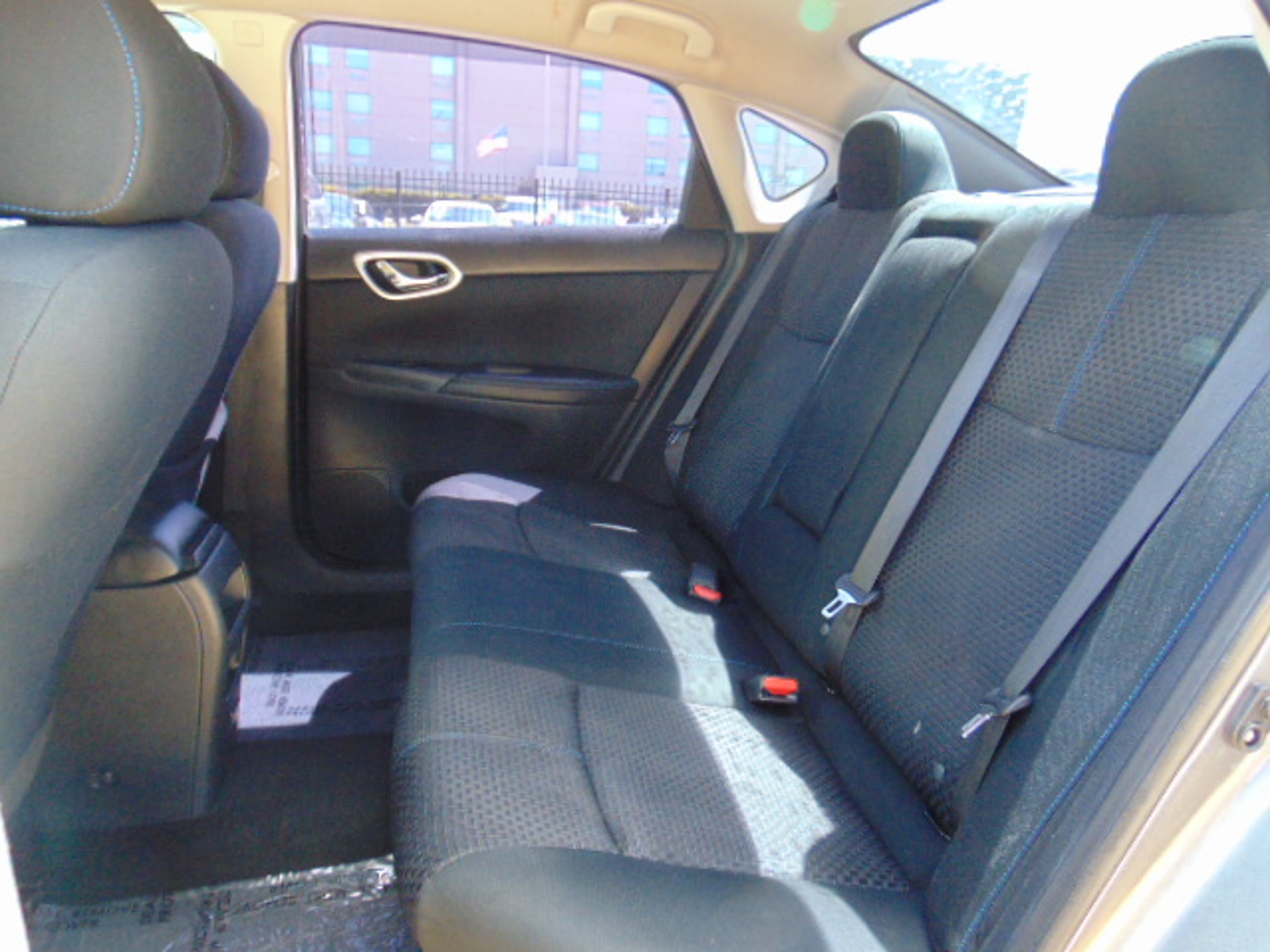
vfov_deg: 54.9
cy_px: 476
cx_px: 635
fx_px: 917
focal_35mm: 25
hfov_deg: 69.4
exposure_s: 1/40
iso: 250
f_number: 3
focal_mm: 4.5
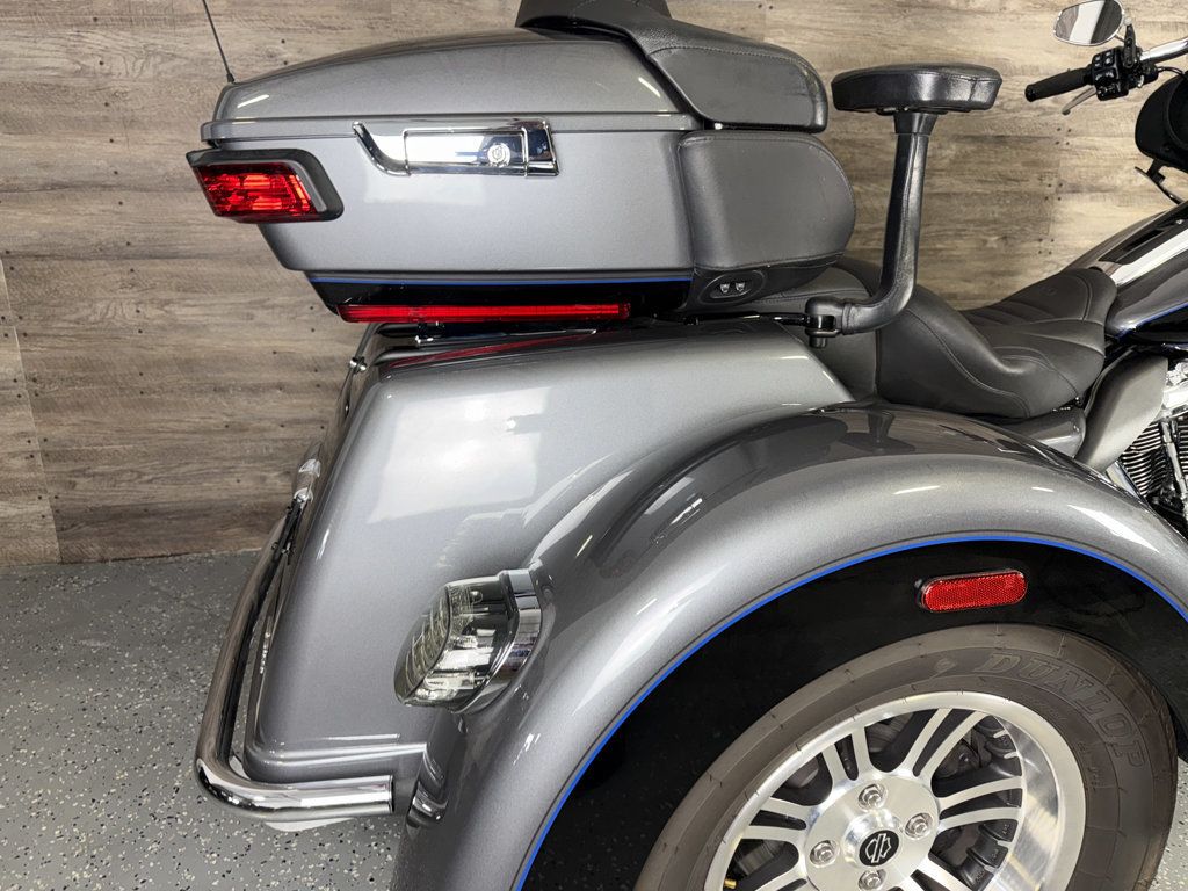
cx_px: 594
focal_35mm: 24
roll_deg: -0.7
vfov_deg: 56.8
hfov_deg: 71.6
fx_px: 824
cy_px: 446
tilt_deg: -16.5
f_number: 1.78
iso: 80
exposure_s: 1/26
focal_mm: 6.76
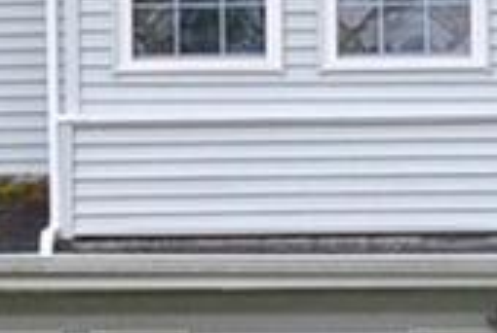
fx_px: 2489
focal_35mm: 180
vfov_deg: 7.7
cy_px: 101
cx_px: 152
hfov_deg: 11.4
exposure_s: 1/500
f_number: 7.1
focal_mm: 20
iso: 640
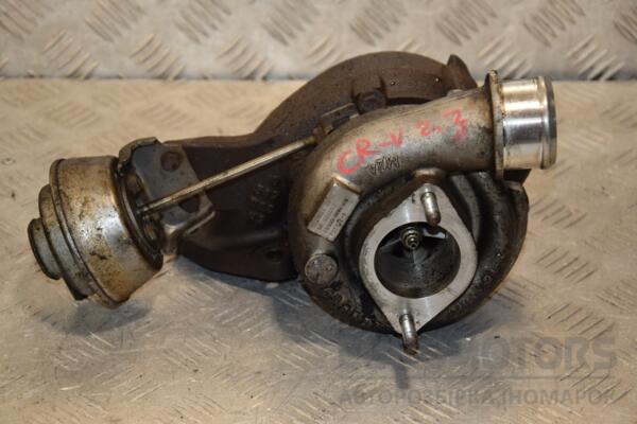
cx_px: 318
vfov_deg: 12.2
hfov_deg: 18.2
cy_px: 212
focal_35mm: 112
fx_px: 1990
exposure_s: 1/200
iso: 800
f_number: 6.3
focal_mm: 75
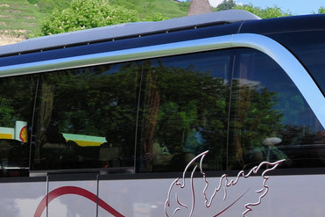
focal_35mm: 155
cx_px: 323
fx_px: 1399
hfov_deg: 13.1
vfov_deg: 8.8
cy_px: 110
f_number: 9
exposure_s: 1/250
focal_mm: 32
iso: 200
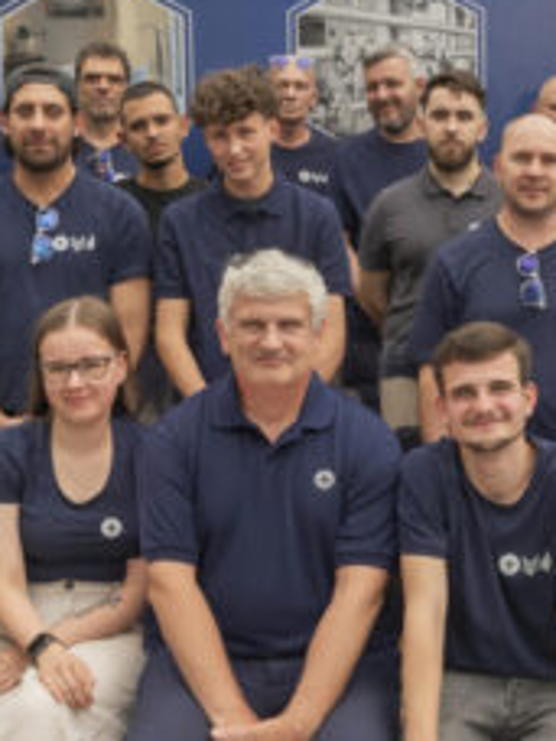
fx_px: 1478
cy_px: 258
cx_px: 439
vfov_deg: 28.0
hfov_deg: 21.1
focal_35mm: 69
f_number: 8
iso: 400
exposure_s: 1/400
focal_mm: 16
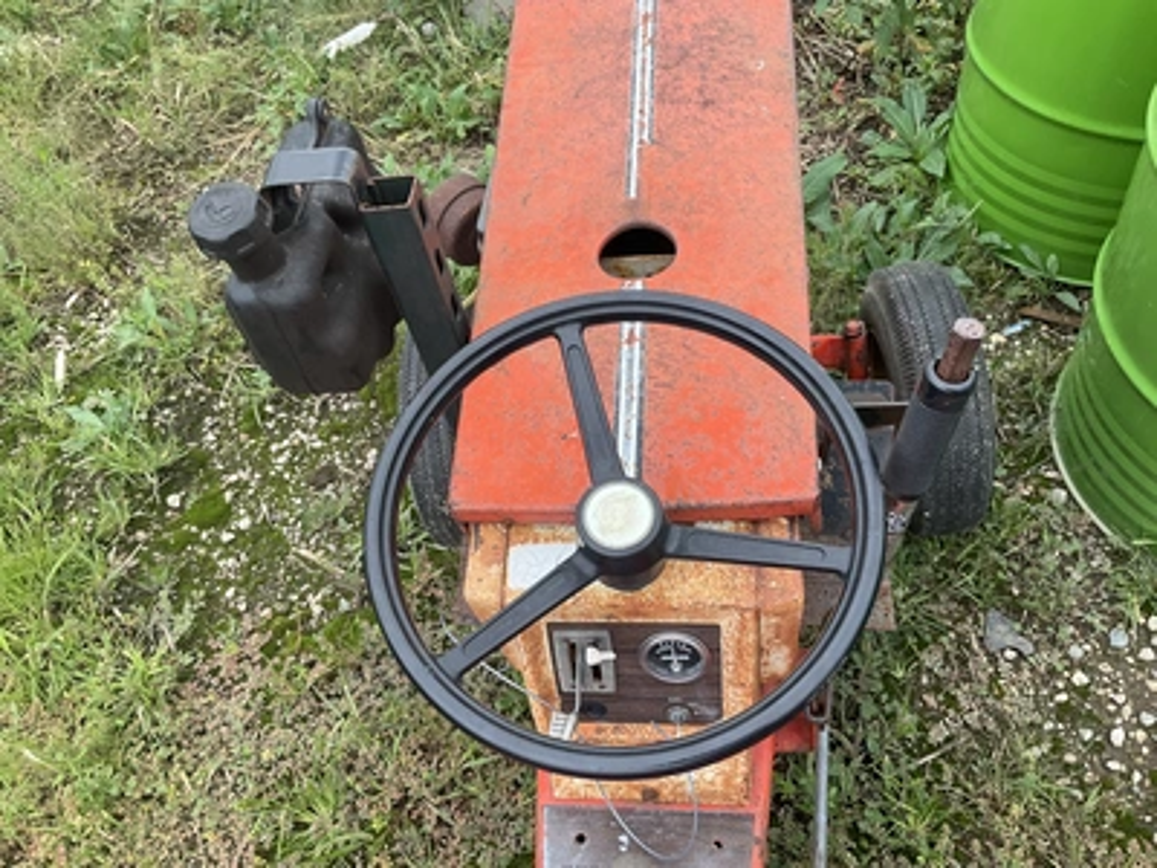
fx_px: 969
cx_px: 578
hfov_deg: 61.7
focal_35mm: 29
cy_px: 434
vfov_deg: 48.2
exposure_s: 1/168
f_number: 1.8
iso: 20
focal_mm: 3
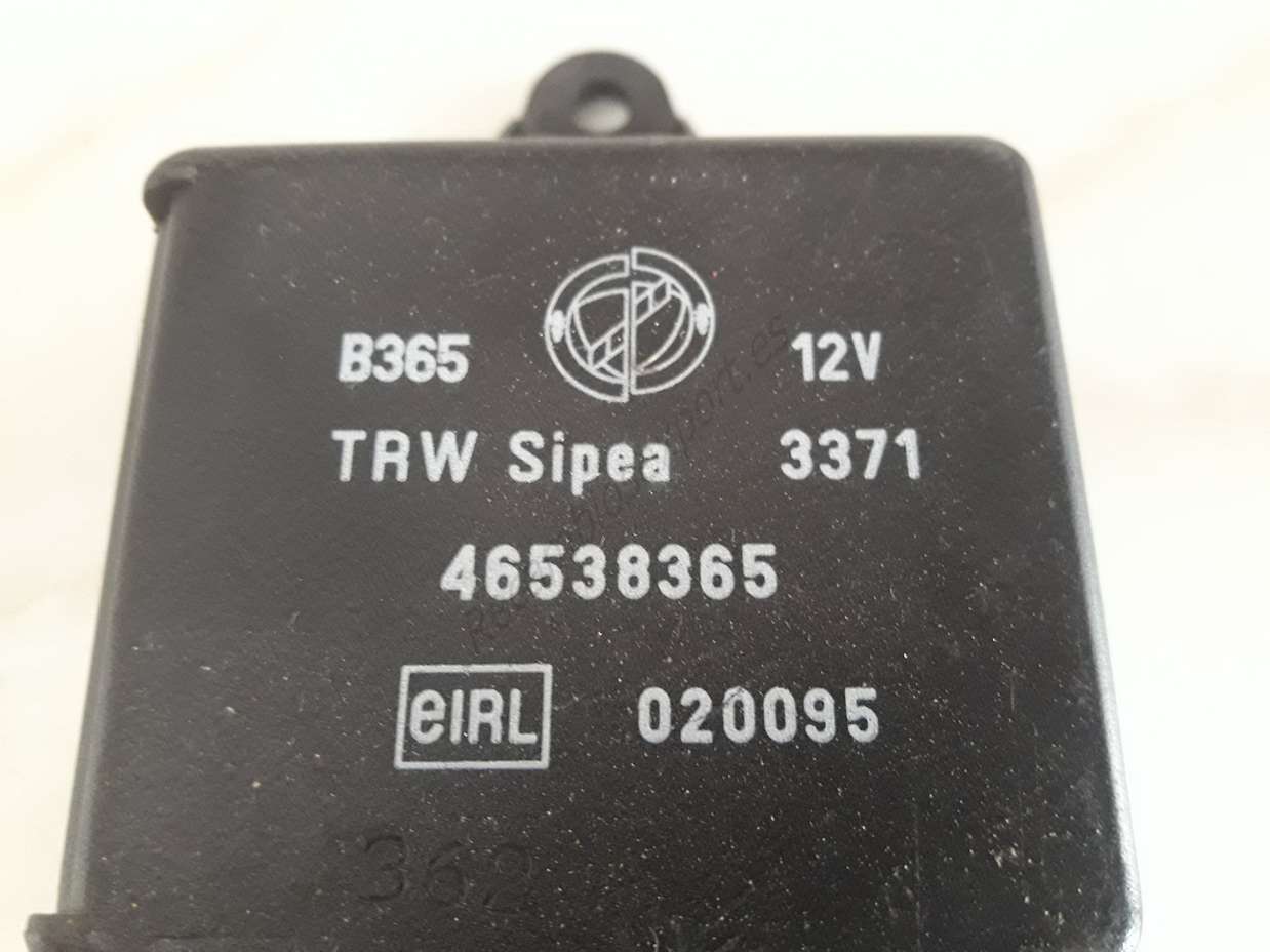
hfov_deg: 63.5
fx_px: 1027
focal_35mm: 28
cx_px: 635
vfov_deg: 49.7
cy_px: 476
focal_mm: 3.7
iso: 400
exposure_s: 1/17
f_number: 1.9
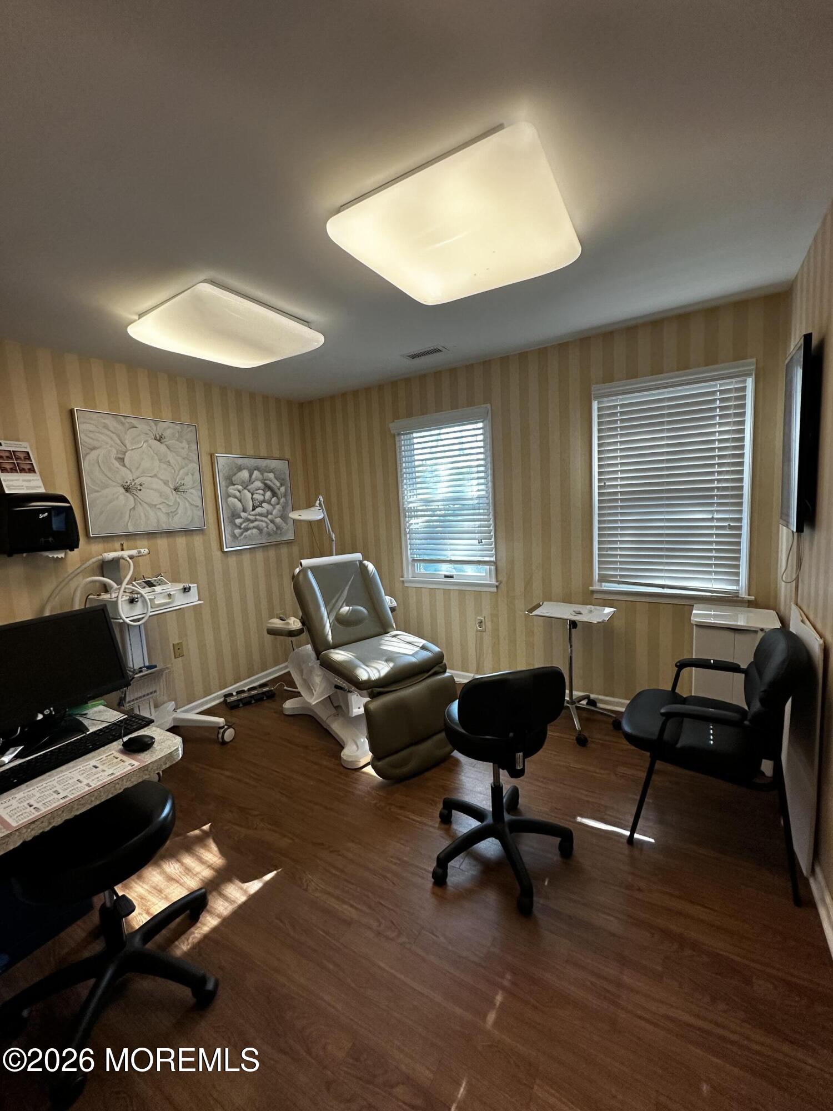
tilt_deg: -5.8
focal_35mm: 14
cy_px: 556
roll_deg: +3.2
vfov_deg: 102.1
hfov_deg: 85.7
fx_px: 449
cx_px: 416
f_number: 2.2
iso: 200
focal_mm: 2.22
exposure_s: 1/120
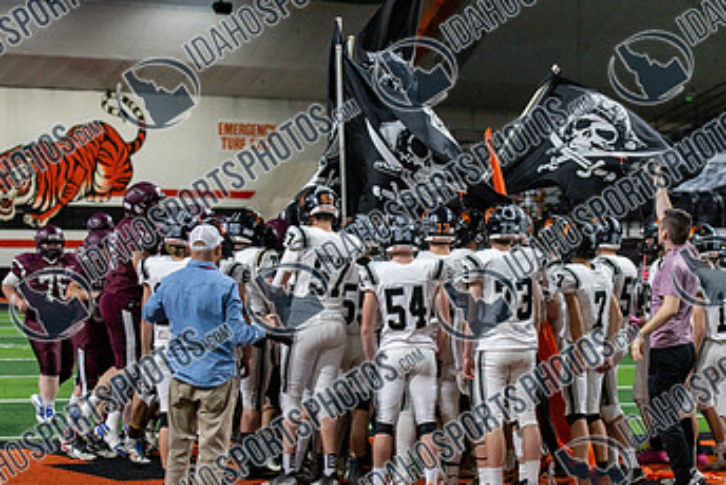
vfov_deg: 11.6
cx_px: 435
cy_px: 263
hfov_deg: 17.3
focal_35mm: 118
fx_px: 2382
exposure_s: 1/1250
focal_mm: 70
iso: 5000
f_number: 2.8
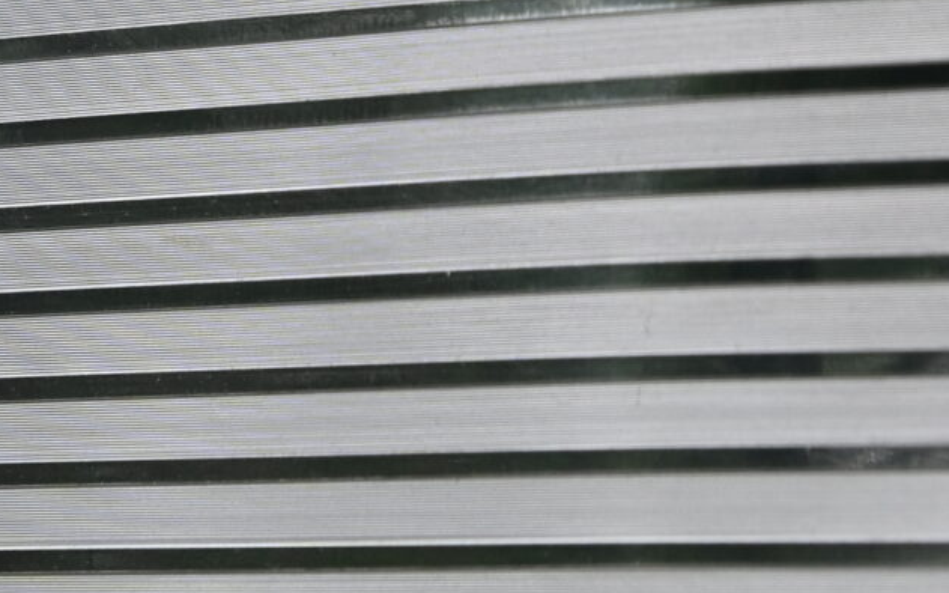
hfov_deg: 4.9
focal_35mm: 428
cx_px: 159
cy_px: -442
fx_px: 11068
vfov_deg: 3.1
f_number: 4.8
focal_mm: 69
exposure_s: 1/200
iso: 400
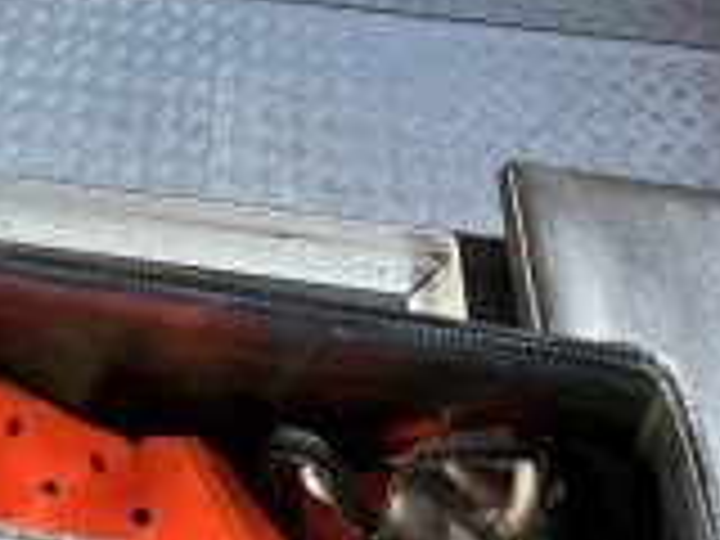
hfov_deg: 35.4
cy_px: -464
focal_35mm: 52
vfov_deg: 19.7
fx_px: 1082
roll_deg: +0.6
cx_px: 126
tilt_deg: -25.9
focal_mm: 1.57
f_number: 1.8
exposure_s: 1/99
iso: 160
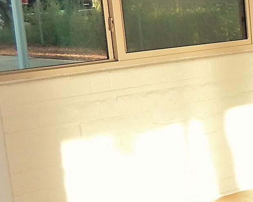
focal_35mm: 106
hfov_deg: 14.2
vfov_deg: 14.5
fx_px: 793
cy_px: 126
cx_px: 554
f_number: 3
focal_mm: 4
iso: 125
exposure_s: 1/250
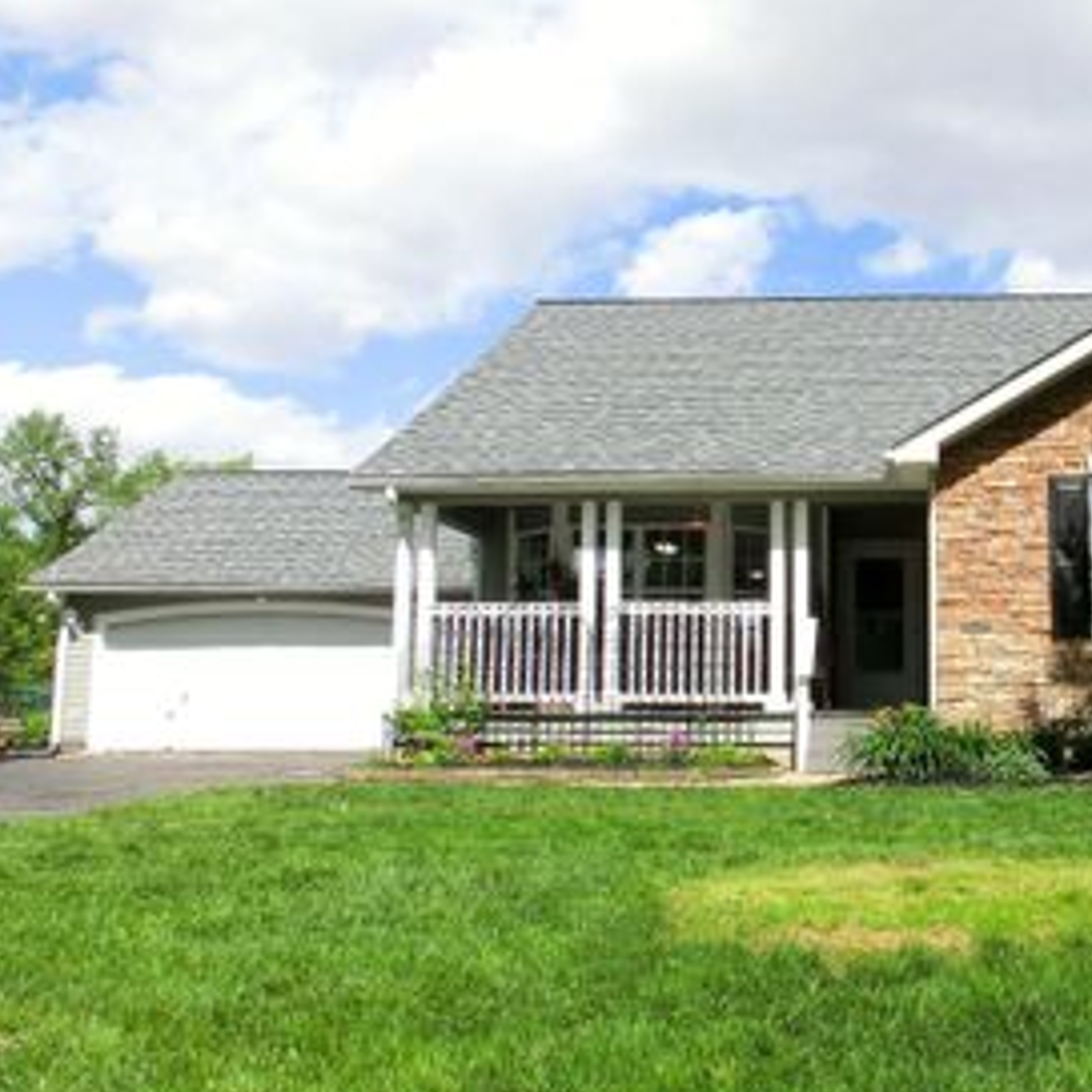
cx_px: 903
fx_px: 1392
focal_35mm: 39
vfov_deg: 42.8
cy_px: 552
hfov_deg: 40.7
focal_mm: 4.24
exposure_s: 1/160
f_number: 7.9
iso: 100
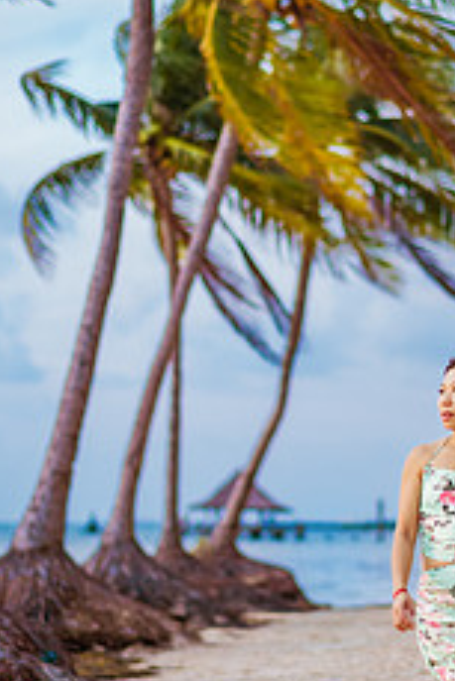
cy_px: 321
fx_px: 2158
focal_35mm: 114
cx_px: 431
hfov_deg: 11.9
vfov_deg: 17.9
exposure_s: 1/5000
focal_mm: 58
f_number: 1.8
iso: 640
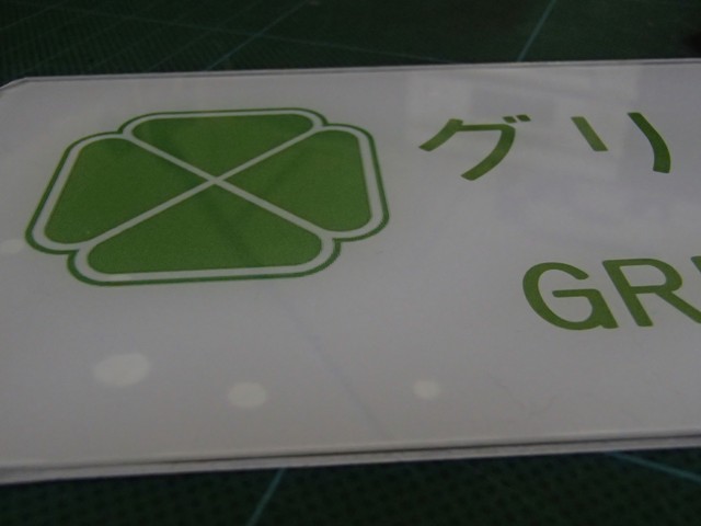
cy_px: 263
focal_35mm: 37
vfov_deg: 38.7
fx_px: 749
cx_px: 350
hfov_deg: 50.1
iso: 800
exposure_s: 1/60
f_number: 4.7
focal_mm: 6.64
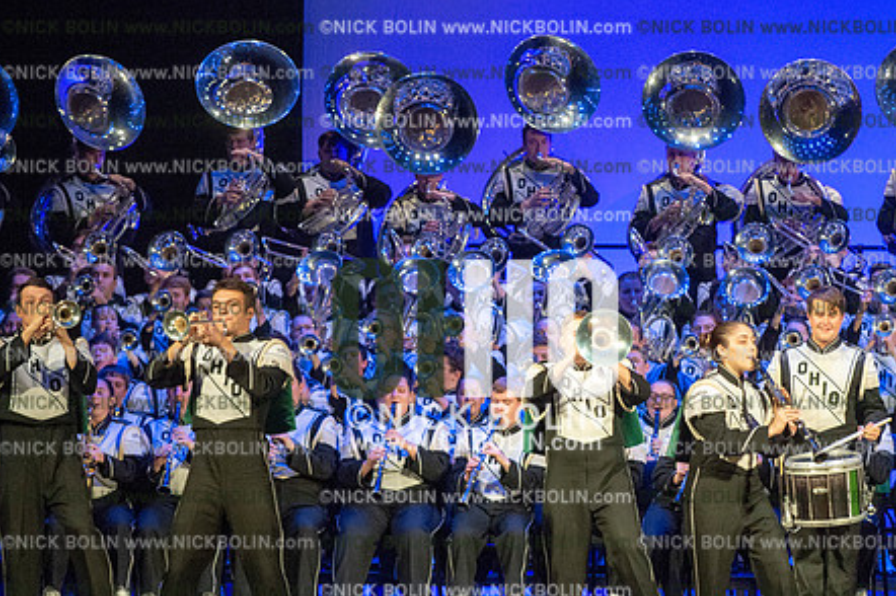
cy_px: 355
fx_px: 6367
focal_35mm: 256
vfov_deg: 5.4
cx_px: 474
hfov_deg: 8.1
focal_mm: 195
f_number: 5.6
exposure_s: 1/320
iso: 8000
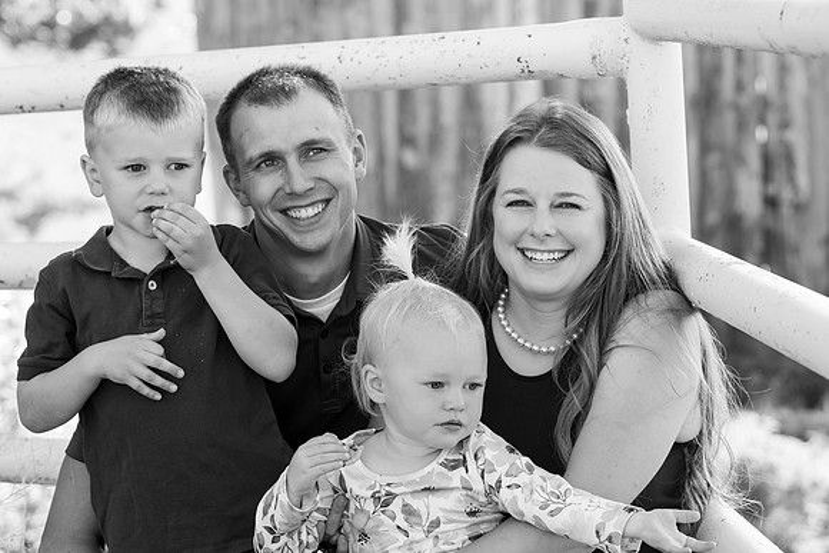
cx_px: 414
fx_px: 3201
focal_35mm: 139
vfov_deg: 9.9
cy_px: 276
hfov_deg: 14.8
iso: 800
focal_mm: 139
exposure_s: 1/160
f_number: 7.1
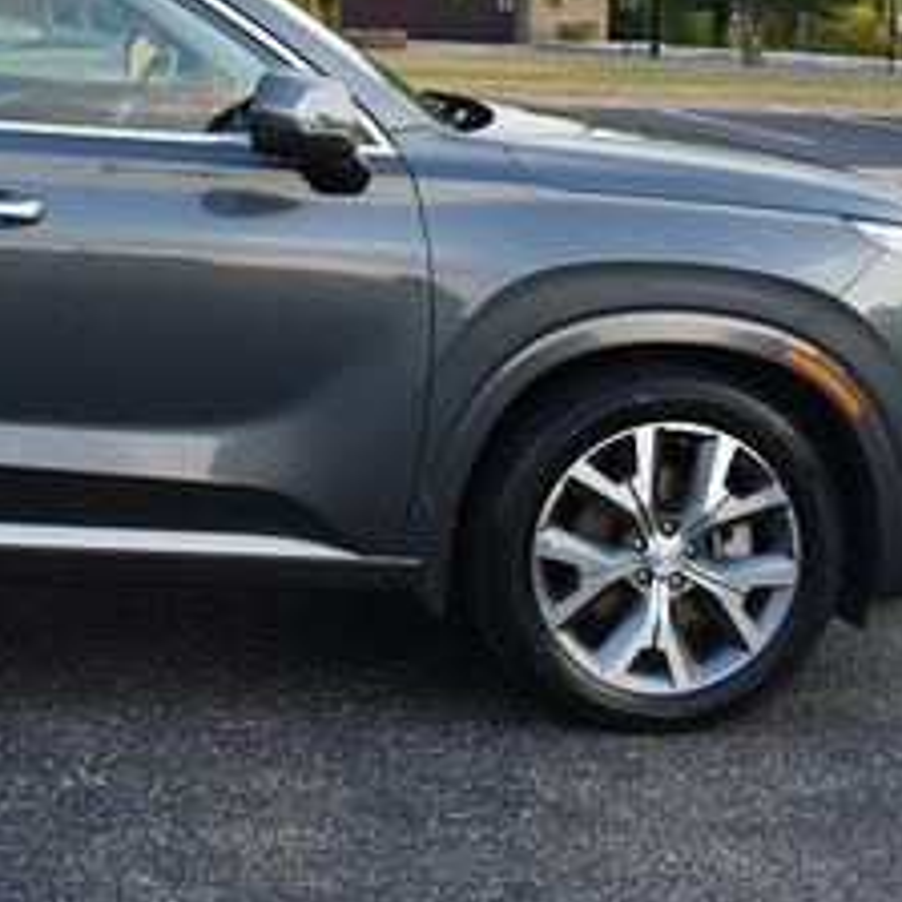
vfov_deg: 21.1
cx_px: -109
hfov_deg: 20.6
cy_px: 66
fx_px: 2358
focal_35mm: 80
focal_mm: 22
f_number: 5.6
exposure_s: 1/250
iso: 250
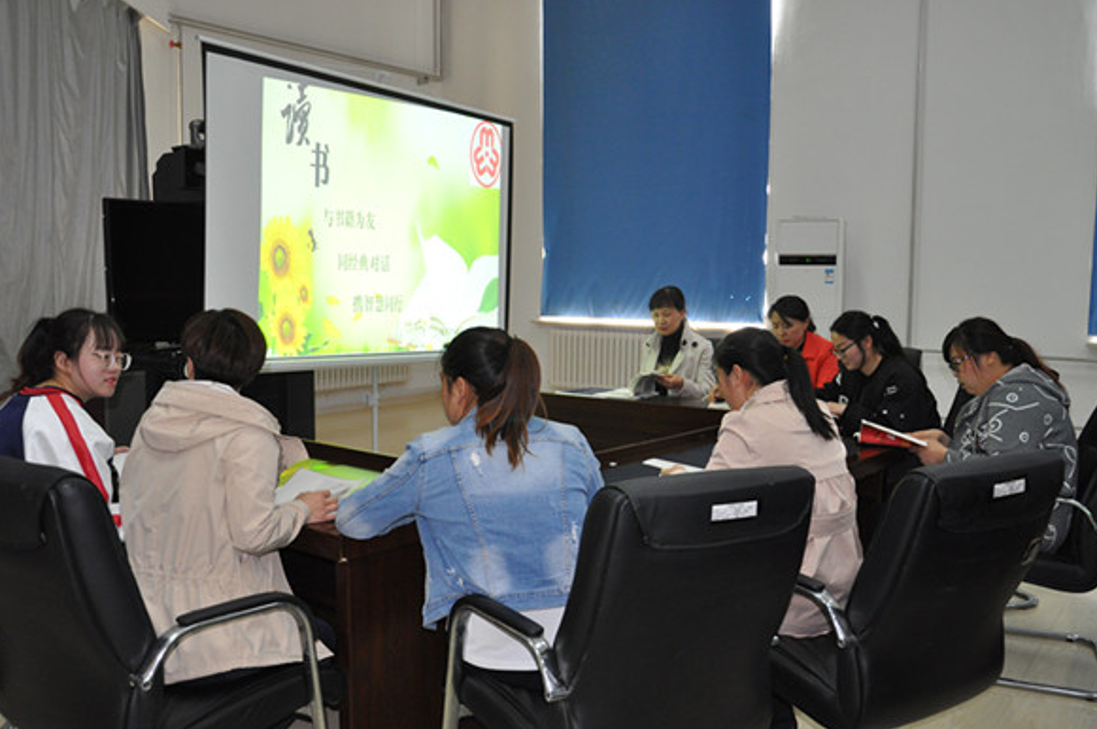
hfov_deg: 58.0
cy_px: 364
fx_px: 990
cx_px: 542
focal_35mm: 33
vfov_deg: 40.4
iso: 800
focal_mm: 21
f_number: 3.8
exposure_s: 1/60
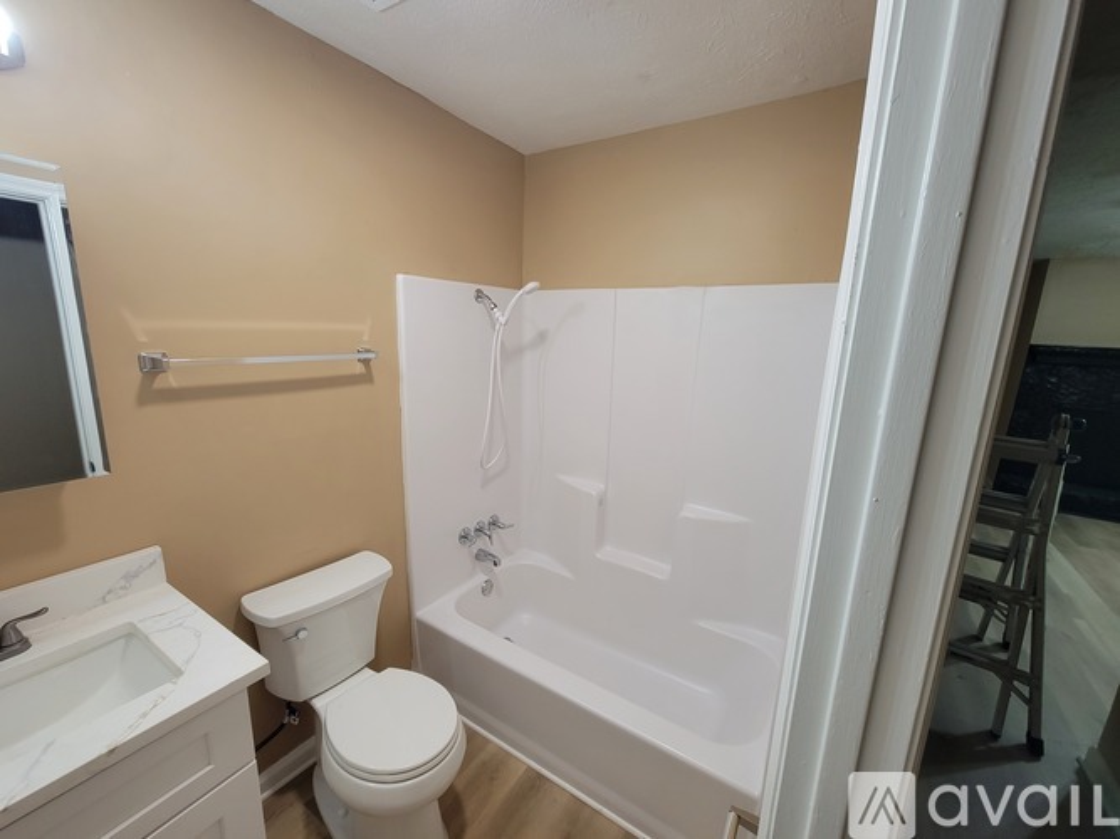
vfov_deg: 89.9
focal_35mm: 13
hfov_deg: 106.2
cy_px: 420
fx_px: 421
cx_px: 560
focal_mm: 2.2
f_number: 2.2
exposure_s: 1/60
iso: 160
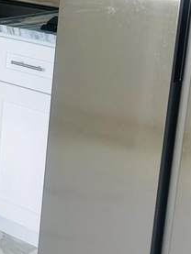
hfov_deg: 14.7
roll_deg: -0.9
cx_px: -133
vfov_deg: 21.2
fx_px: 662
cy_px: 14
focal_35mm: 90
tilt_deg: -12.4
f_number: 1.5
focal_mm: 5.7
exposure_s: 1/121
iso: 100
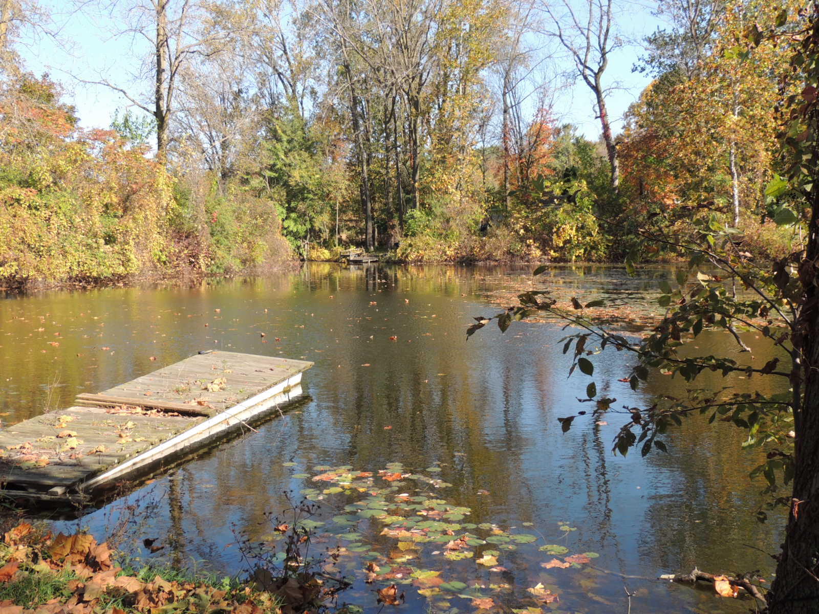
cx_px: 410
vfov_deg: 36.0
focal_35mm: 40
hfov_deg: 46.8
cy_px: 307
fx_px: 946
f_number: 3.3
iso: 100
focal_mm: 7.1
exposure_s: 1/400
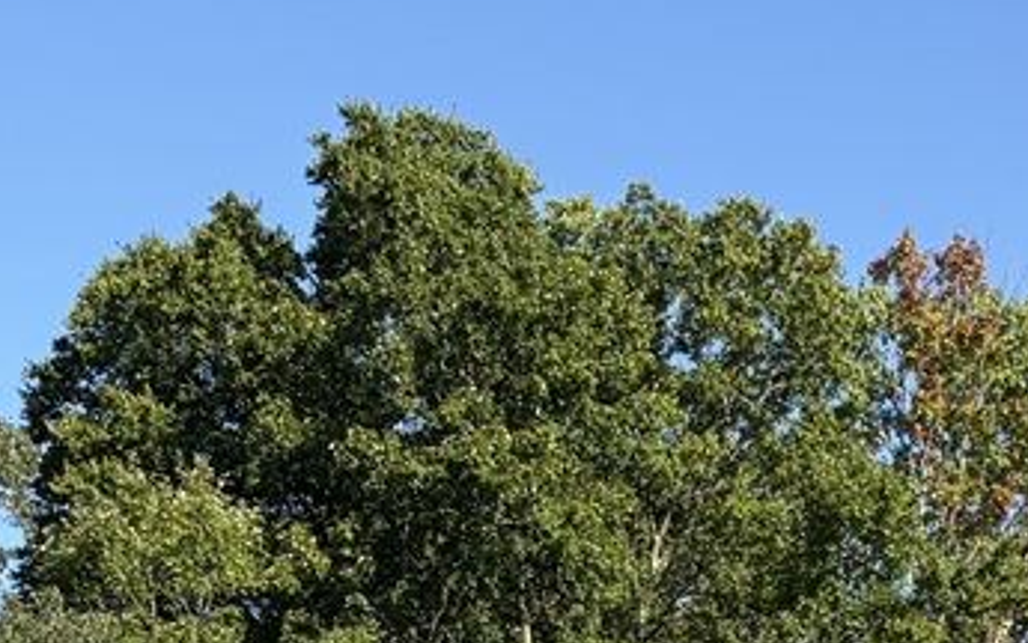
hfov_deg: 17.9
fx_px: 3195
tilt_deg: +1.1
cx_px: 956
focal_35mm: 114
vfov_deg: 10.3
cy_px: 1404
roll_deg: -1.1
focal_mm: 5.96
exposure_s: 1/2012
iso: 50
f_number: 1.6
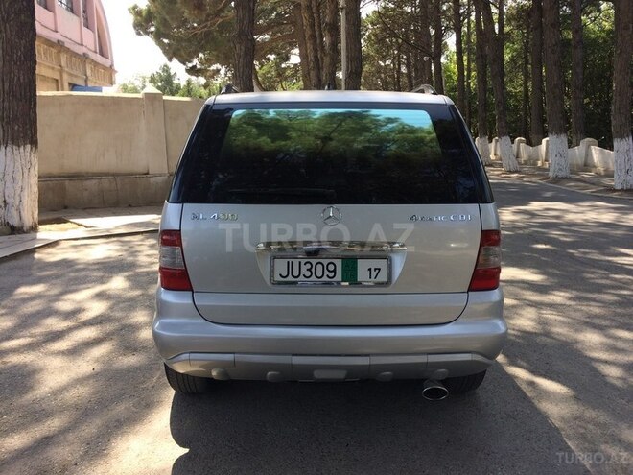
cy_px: 238
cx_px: 316
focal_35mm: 29
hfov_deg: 61.7
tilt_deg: -11.8
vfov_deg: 48.2
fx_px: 530
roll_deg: +2.3
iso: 32
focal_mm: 4.15
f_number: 2.2
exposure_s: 1/441
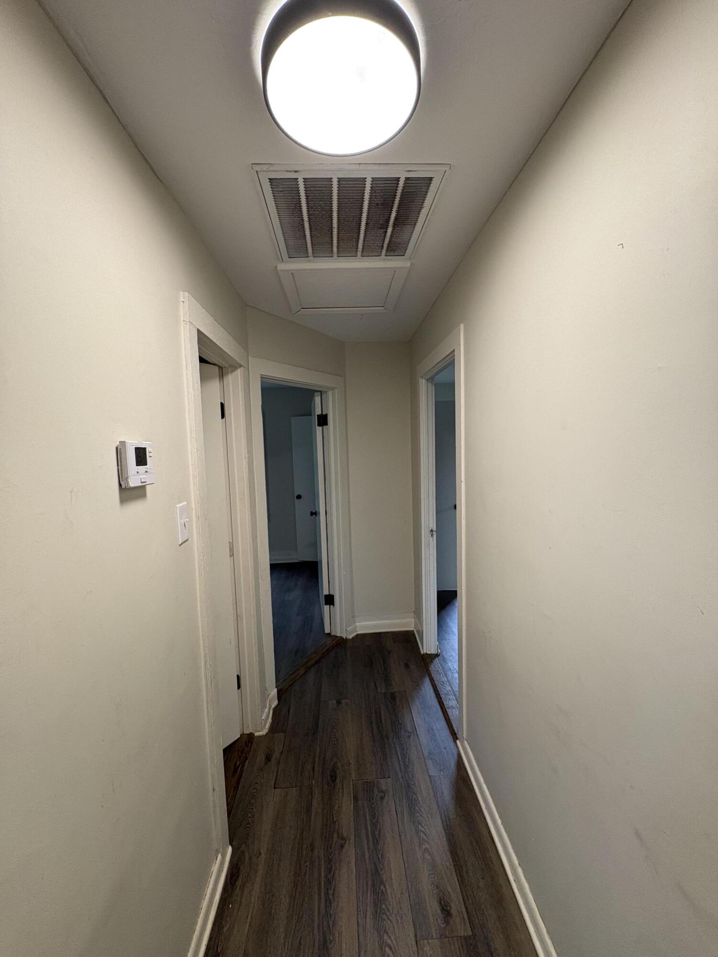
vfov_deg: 102.1
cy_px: 478
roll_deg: +1.1
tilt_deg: -4.2
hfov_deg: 85.7
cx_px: 359
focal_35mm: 14
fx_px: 387
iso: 250
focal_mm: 2.22
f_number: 2.2
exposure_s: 1/60
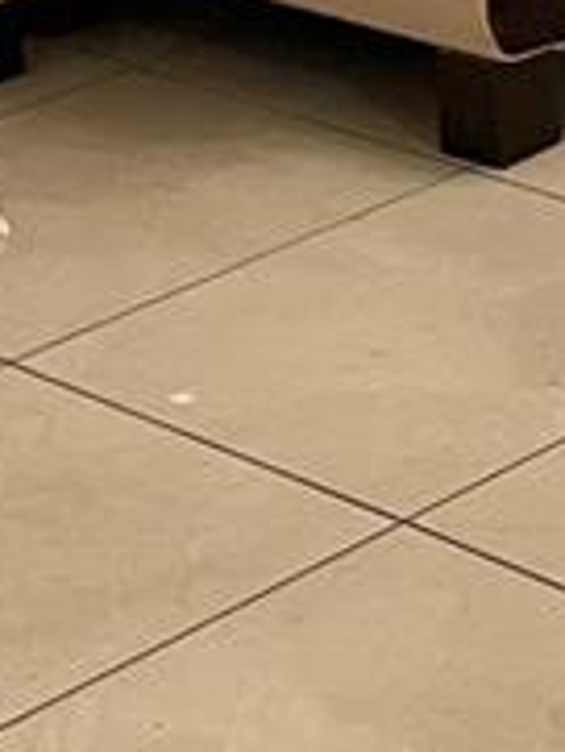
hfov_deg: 8.3
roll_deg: +1.9
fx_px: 3608
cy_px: -278
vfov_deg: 11.5
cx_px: 1275
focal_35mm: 166
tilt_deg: -15.4
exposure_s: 1/60
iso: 125
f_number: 1.6
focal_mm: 5.1
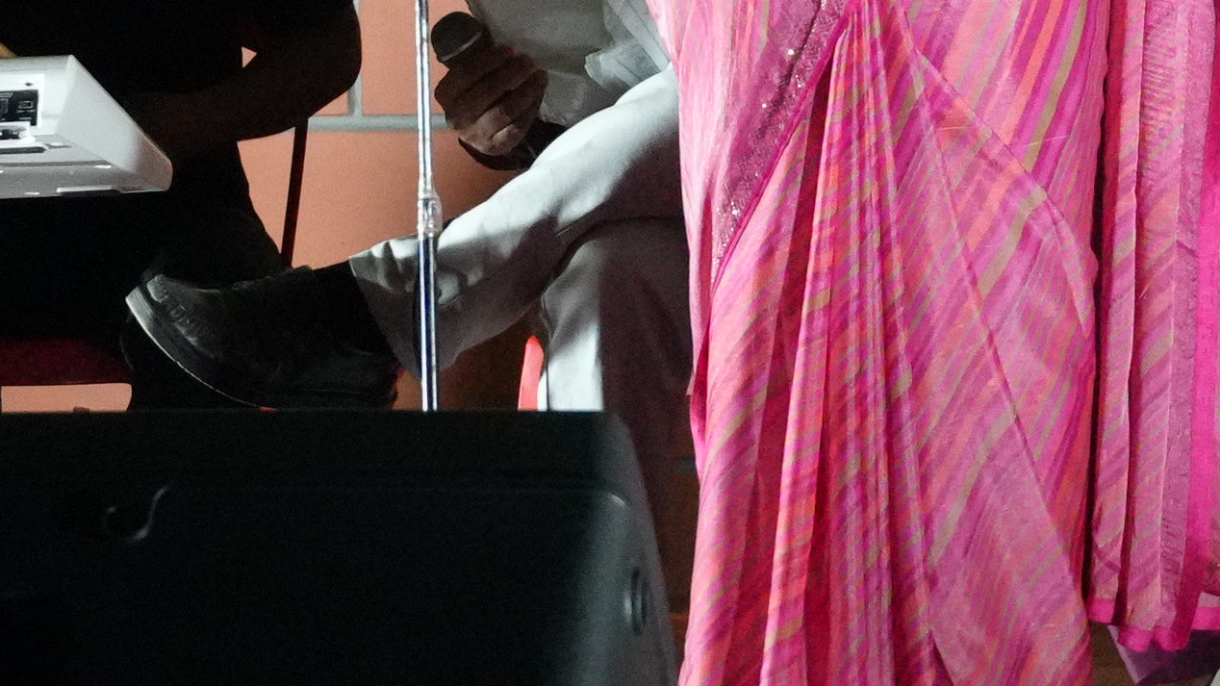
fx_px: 7731
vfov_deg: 5.1
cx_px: 1053
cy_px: -73
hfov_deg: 9.0
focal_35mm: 239
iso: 6400
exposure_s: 1/30
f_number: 4.5
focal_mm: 44
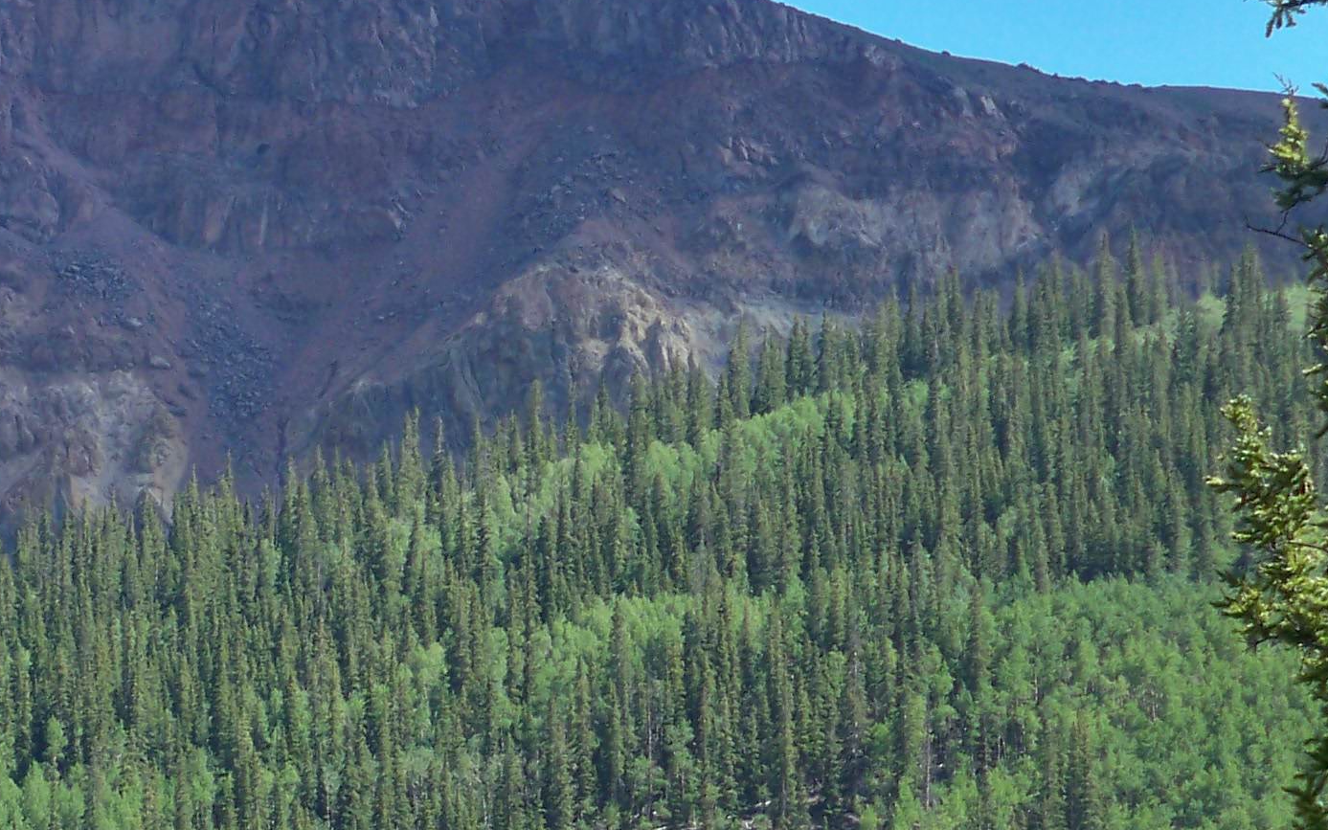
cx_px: -336
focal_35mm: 237
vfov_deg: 5.5
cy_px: 807
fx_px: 8578
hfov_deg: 8.7
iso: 64
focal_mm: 15.1
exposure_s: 1/160
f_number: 5.1
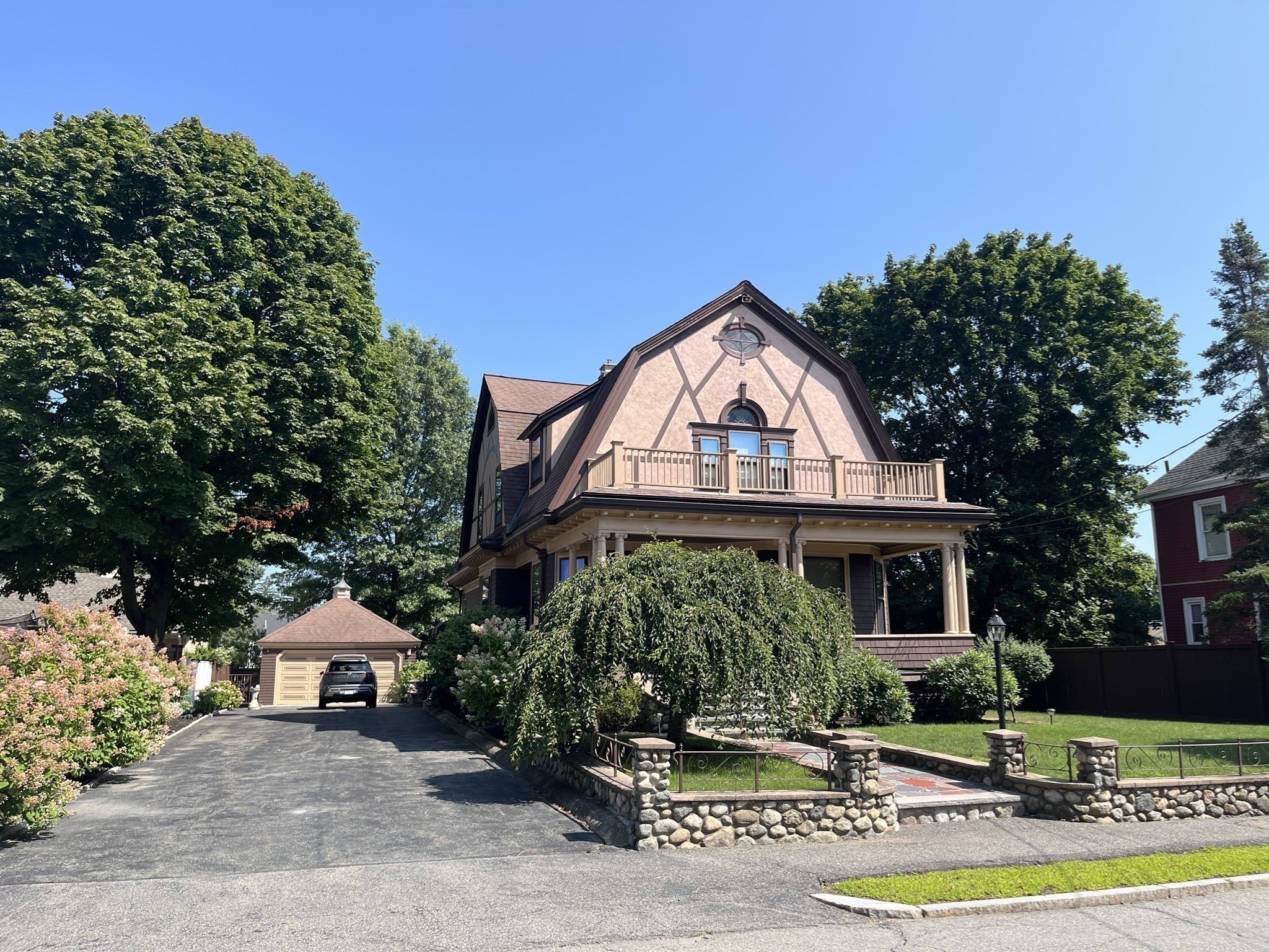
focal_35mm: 26
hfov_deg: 67.3
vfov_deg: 53.1
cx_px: 634
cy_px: 476
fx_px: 953
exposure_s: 1/1992
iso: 50
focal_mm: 5.1
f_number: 1.6
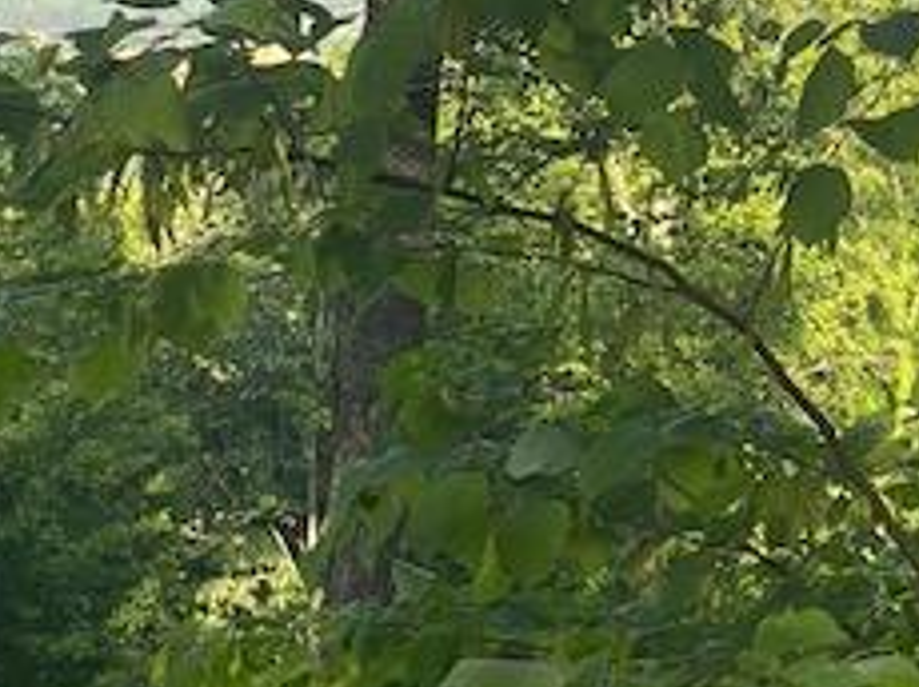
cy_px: -144
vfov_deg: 10.1
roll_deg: -3.2
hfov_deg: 13.3
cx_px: 1059
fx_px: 3846
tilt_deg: -1.8
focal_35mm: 145
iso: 20
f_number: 2
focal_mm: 6
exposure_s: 1/505
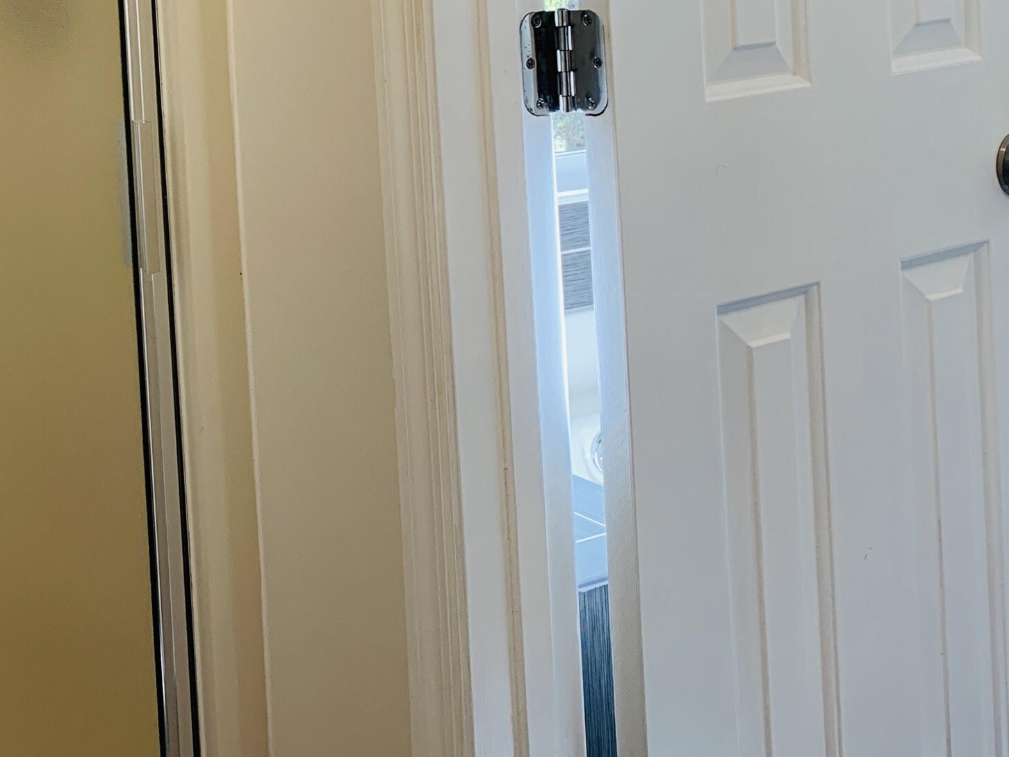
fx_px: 1603
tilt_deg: -1.4
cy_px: 8
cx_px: 88
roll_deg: +3.3
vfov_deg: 25.3
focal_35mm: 55
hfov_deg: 33.0
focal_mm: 4.25
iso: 100
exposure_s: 1/113
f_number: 1.8
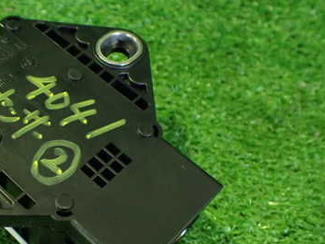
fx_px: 479
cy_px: 170
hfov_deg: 35.9
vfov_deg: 28.3
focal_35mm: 51
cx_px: 52
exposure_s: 1/30
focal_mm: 5.4
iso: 1000
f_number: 2.3
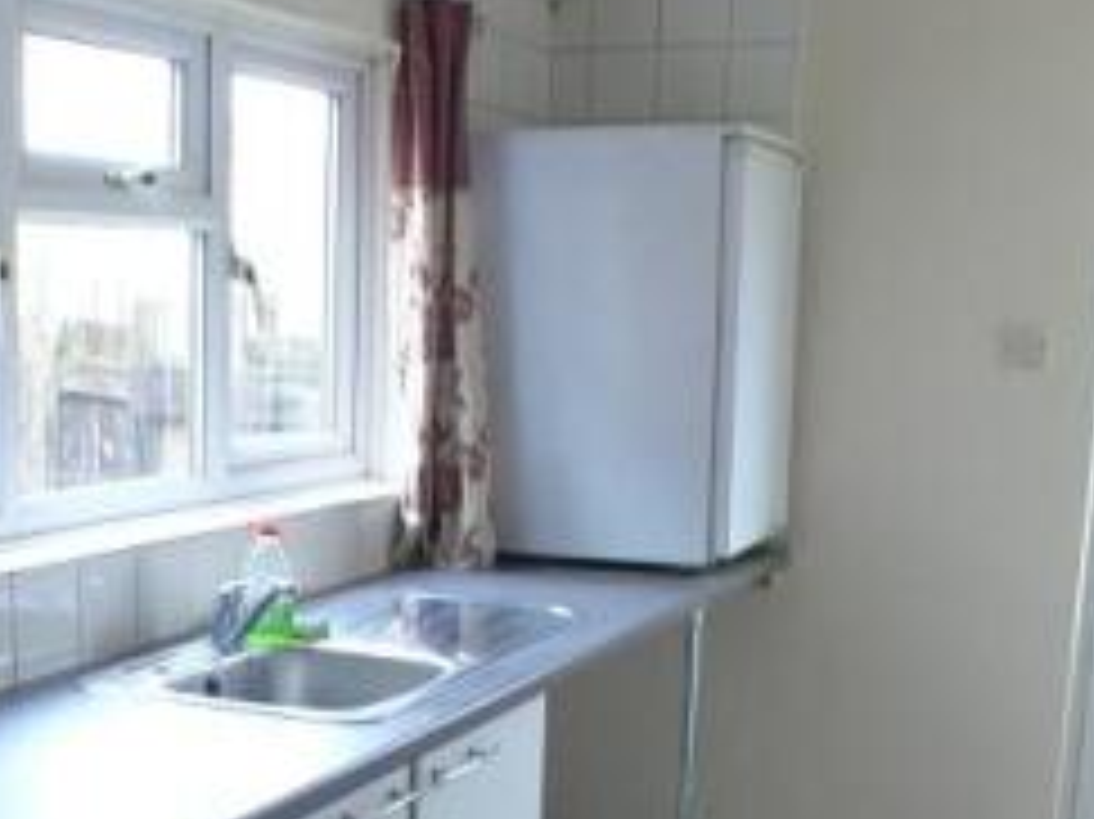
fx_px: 2653
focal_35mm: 84
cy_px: 722
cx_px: 335
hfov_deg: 23.2
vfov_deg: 17.3
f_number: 2.8
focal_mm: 7.5
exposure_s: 1/25
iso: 200
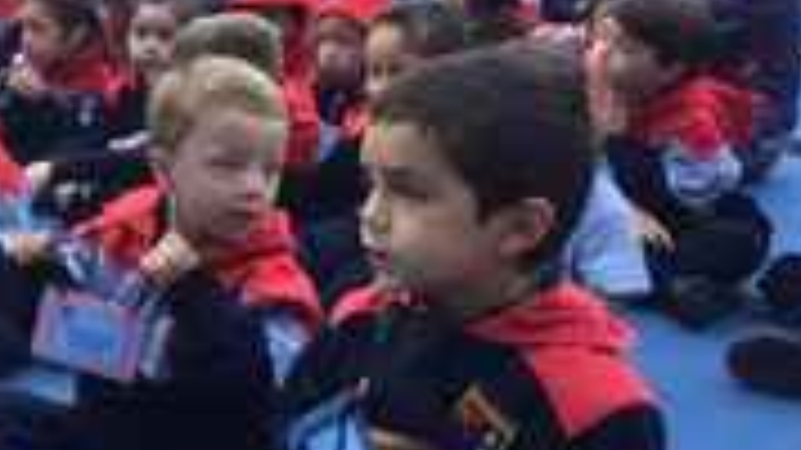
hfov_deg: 27.9
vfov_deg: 17.0
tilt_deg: -11.3
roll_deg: +1.2
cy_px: 189
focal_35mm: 71
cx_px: -4
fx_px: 1508
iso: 32
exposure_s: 1/33
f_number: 2.2
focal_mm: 4.15
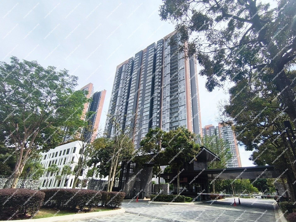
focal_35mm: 15
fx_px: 128
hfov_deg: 98.2
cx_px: 148
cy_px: 111
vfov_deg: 81.7
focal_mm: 1.65
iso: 50
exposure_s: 1/2307
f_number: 2.2
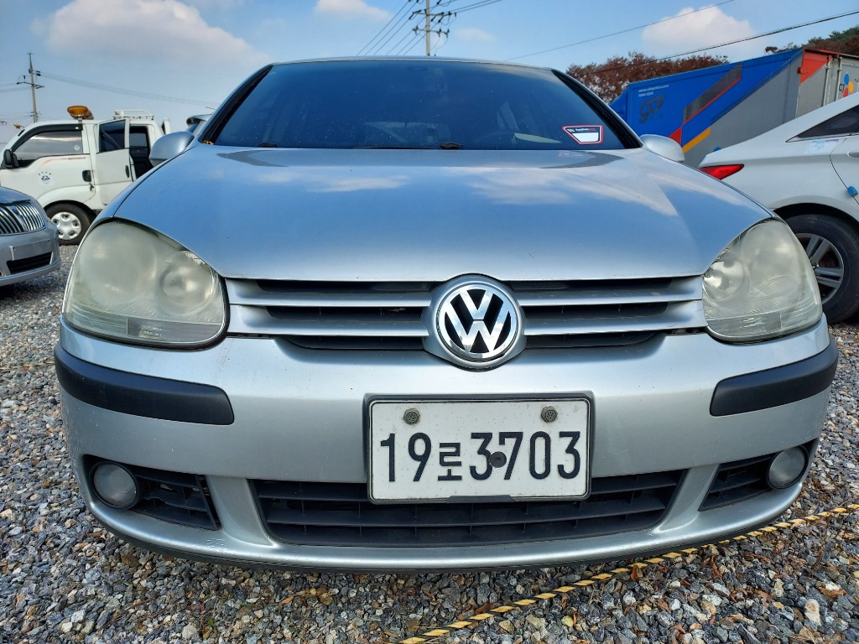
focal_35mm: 24
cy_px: 322
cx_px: 430
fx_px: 596
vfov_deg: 56.8
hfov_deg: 71.6
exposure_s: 1/843
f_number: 1.8
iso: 40
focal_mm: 4.6
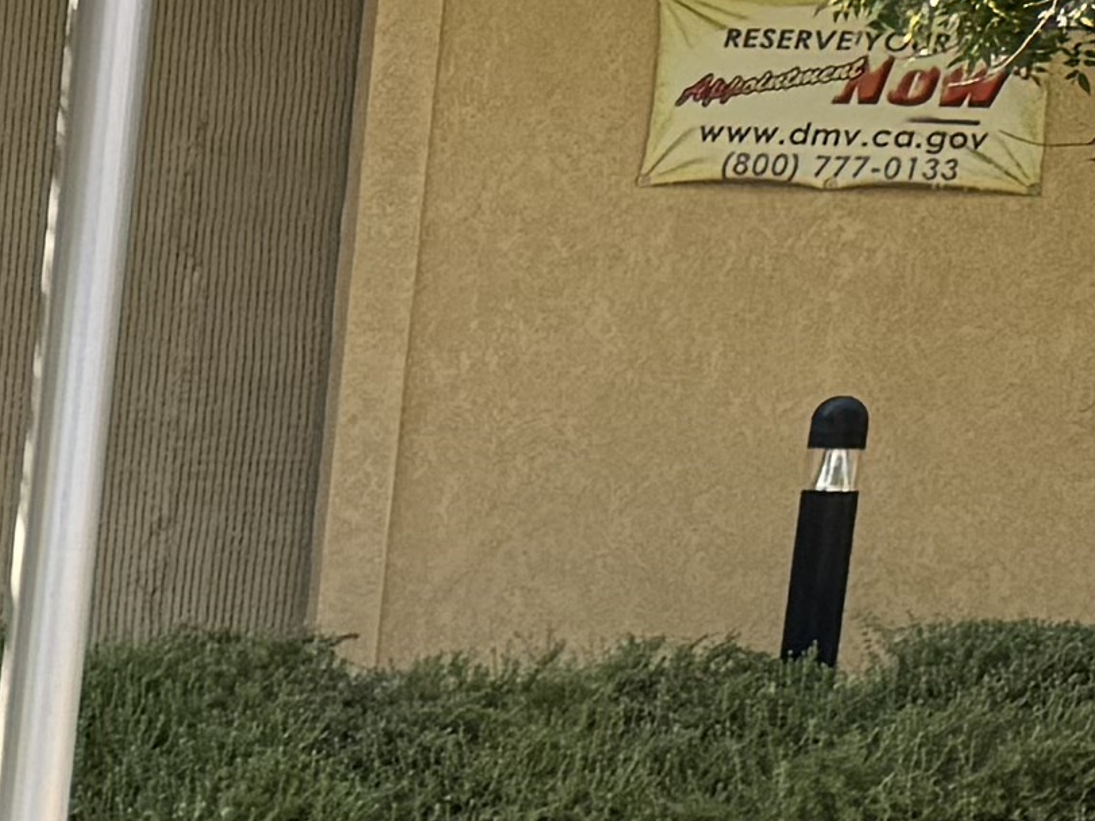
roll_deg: -2.3
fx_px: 5345
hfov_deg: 10.0
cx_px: -1688
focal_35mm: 169
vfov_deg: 8.3
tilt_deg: -10.1
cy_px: 1718
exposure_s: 1/722
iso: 80
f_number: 1.78
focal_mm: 6.76
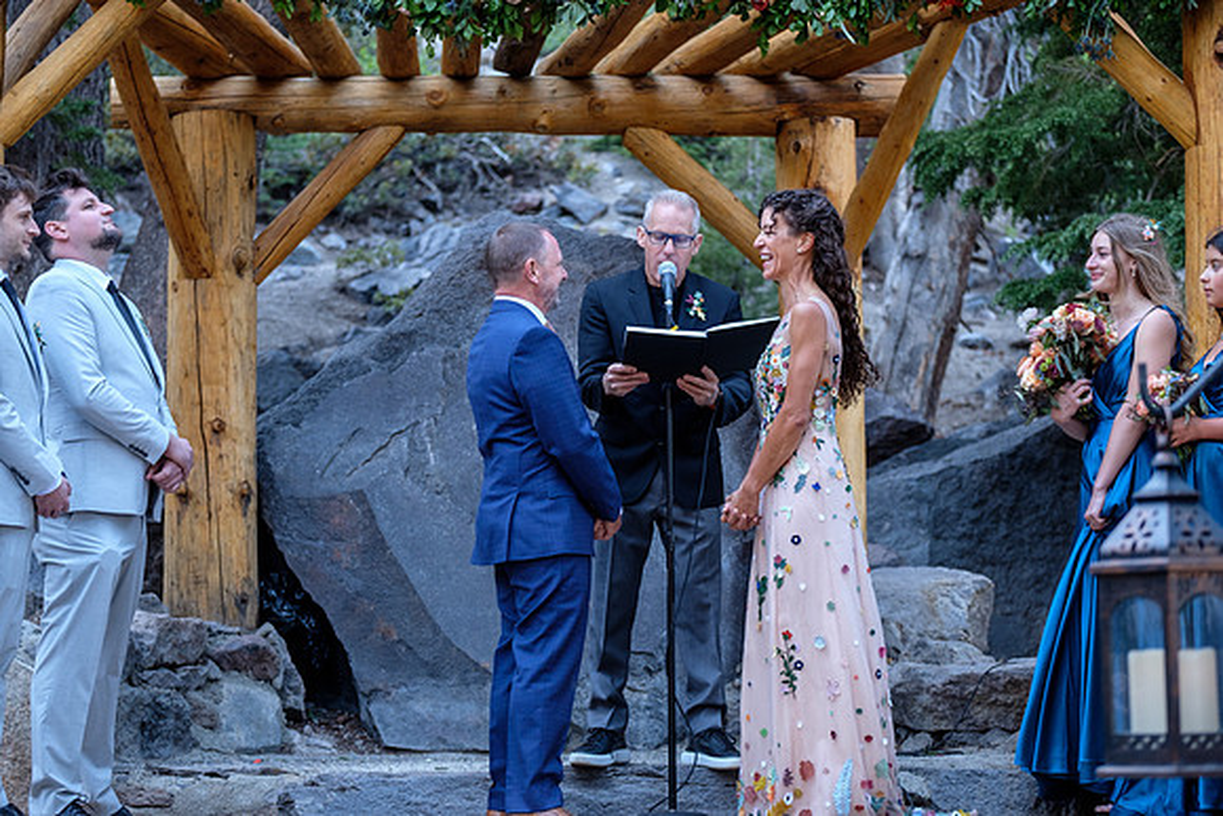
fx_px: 2854
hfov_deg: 24.2
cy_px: 408
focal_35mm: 84
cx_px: 612
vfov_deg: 16.3
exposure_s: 1/100
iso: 640
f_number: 2.8
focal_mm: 56.3
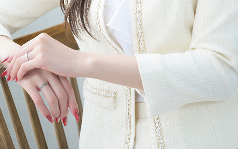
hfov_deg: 15.7
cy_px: -35
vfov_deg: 9.7
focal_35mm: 133
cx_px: 121
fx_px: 862
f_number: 2.8
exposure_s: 1/160
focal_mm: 70
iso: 1600
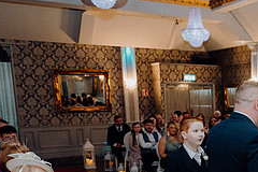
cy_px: 173
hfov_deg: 31.5
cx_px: 267
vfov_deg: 22.5
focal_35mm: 58
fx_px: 416
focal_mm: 24
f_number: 3.5
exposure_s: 1/160
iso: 2500
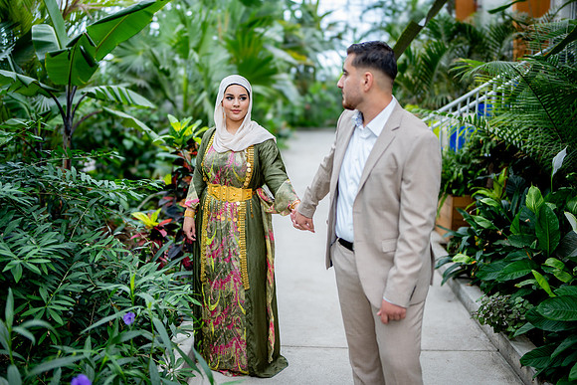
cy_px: 192
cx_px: 288
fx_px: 561
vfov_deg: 37.9
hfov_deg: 54.4
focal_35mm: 35
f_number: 1.2
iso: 200
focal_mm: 35
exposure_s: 1/800
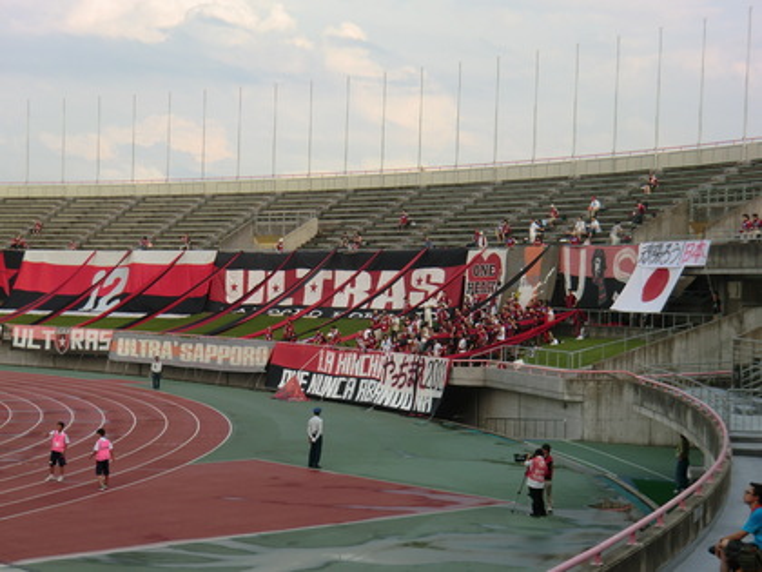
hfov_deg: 29.8
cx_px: 381
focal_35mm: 65
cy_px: 286
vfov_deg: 22.6
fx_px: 1431
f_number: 4.4
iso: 64
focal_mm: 11.6
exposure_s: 1/200
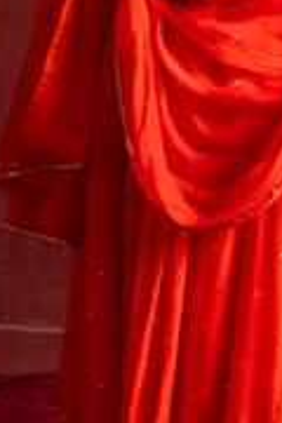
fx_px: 1715
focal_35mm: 146
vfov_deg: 14.0
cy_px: 65
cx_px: 308
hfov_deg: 9.3
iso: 320
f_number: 6.3
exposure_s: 1/160
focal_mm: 50
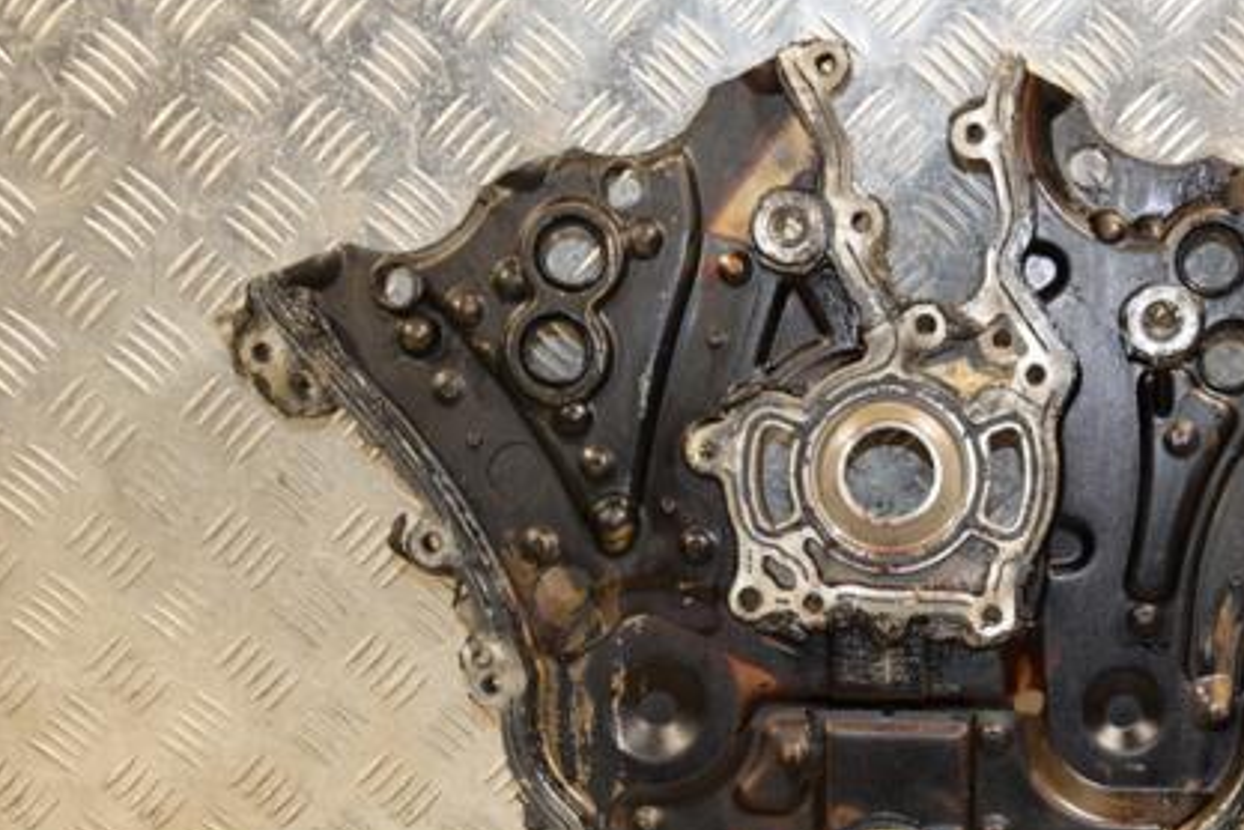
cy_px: 564
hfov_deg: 29.0
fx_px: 2384
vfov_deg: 19.7
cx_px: 859
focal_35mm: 69
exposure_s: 1/125
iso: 800
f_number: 5
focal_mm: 32
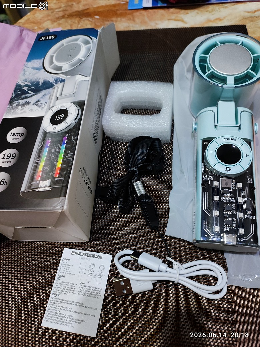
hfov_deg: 54.8
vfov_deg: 69.4
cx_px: 130
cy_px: 174
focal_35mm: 25
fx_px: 251
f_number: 1.79
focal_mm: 4.7
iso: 932
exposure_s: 1/30
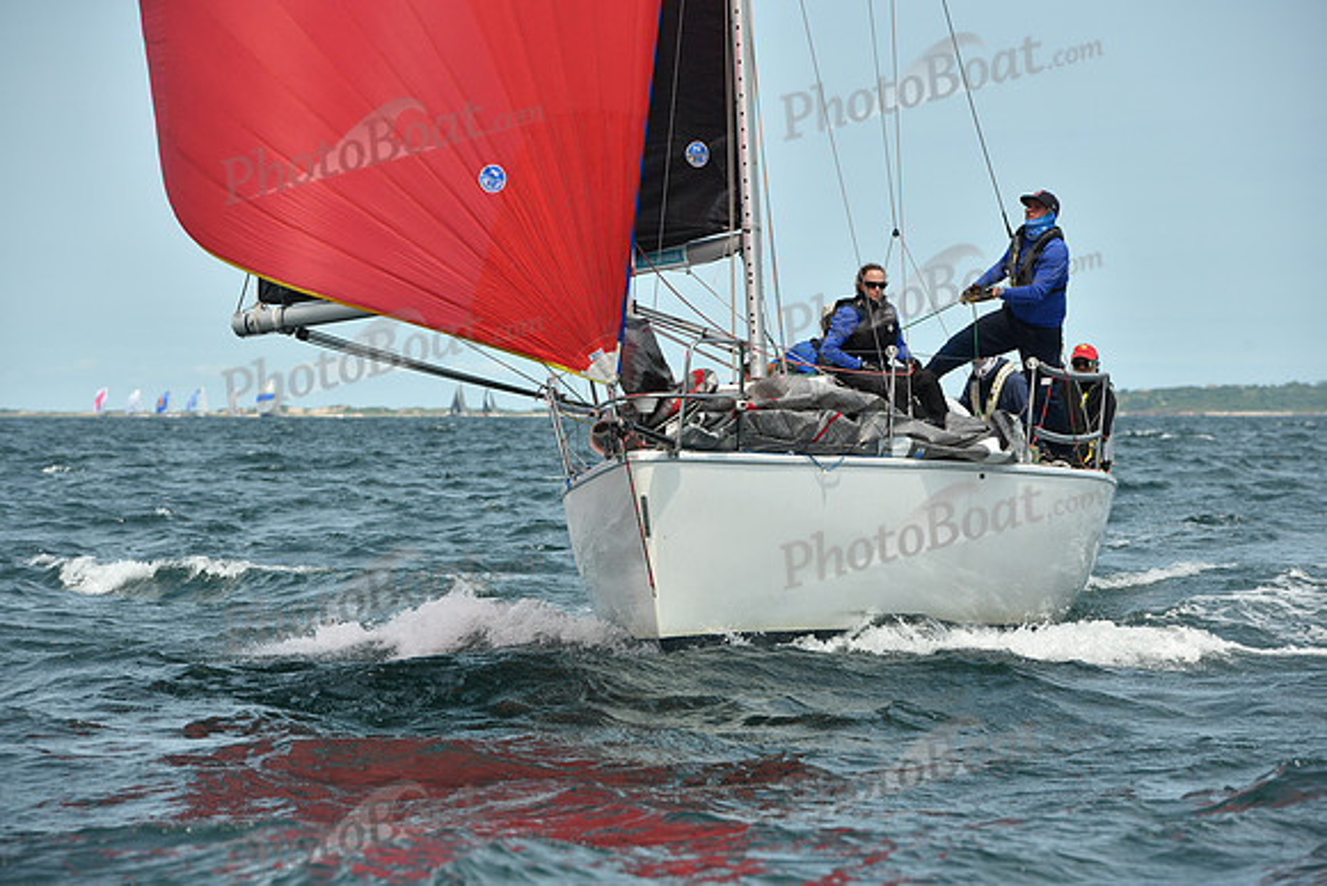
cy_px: 443
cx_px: 664
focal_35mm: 190
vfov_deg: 7.2
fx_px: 7005
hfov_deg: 10.8
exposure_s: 1/1250
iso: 320
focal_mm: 190
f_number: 8
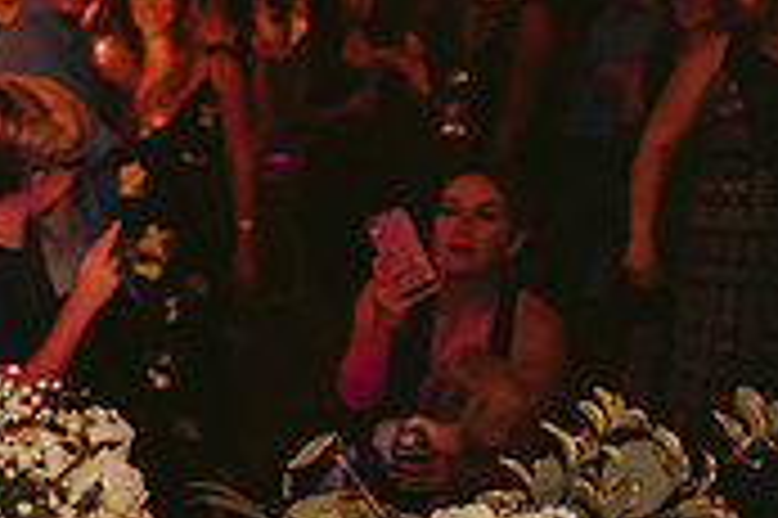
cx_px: -508
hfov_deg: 18.3
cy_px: 254
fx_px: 2029
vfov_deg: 14.5
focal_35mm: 94
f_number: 2.8
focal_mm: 28
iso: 1600
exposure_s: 1/125
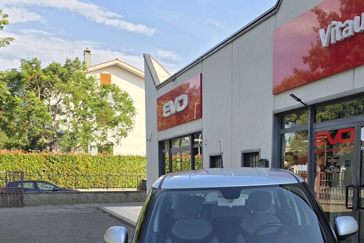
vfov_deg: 28.1
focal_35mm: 46
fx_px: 465
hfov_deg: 42.3
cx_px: 232
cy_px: 220
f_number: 1.7
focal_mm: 6.3
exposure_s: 1/2016
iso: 80
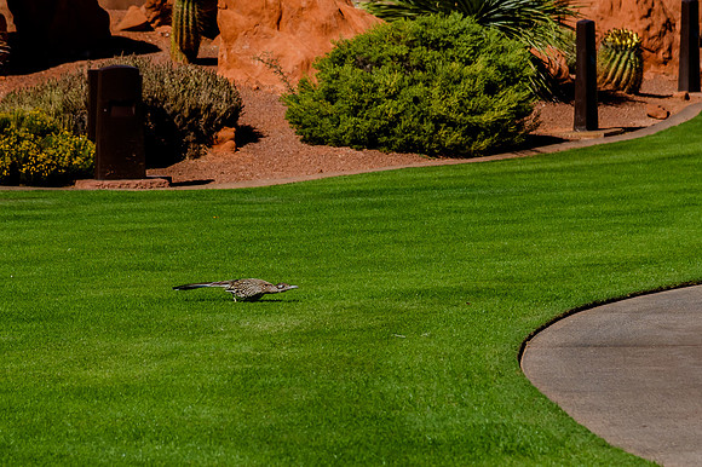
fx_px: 4671
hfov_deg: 8.6
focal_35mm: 240
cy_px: 361
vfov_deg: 5.7
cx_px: 282
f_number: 6.3
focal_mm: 120
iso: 400
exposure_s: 1/2500
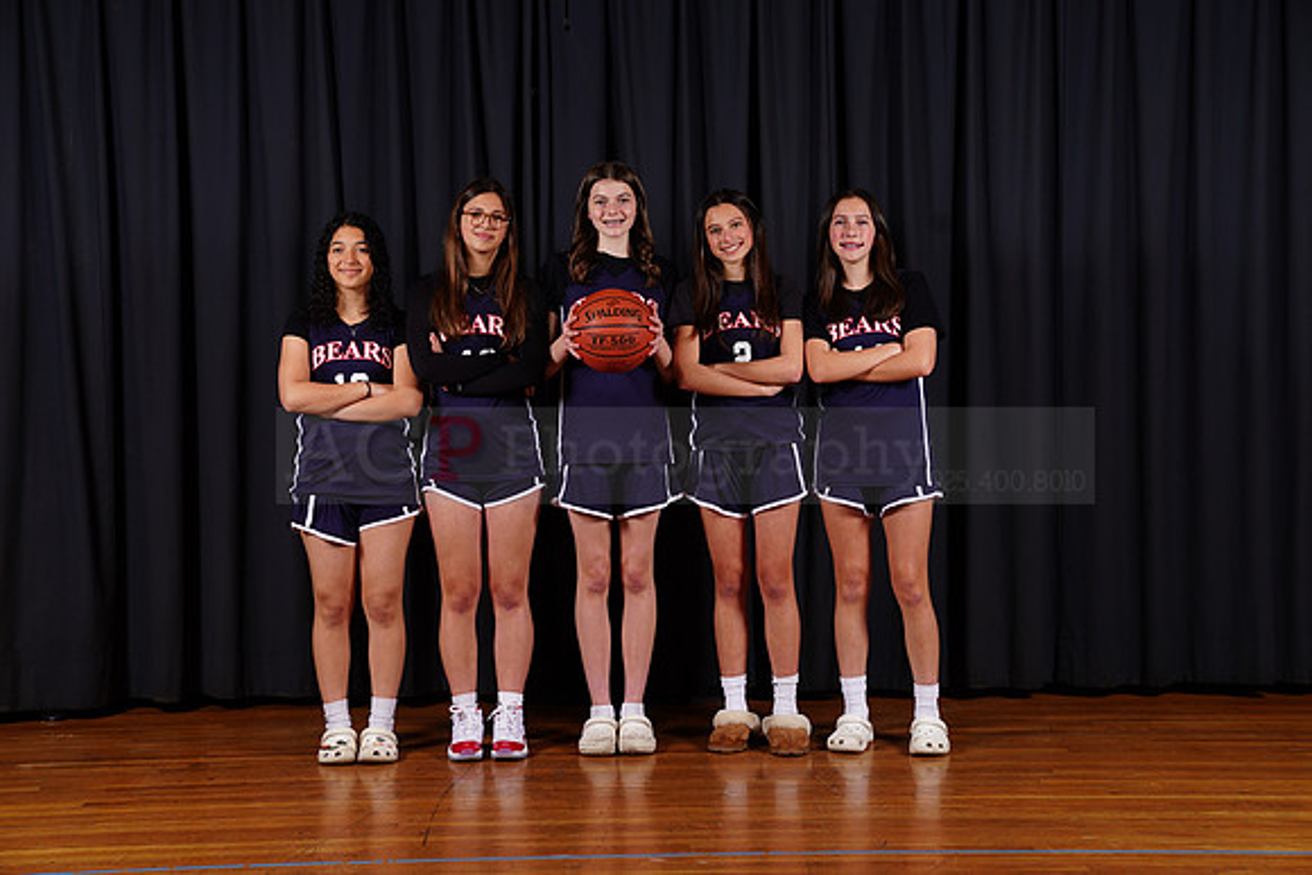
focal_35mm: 70
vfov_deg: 19.5
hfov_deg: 28.8
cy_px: 438
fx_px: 2552
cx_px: 656
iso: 200
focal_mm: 70
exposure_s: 1/250
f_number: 5.6
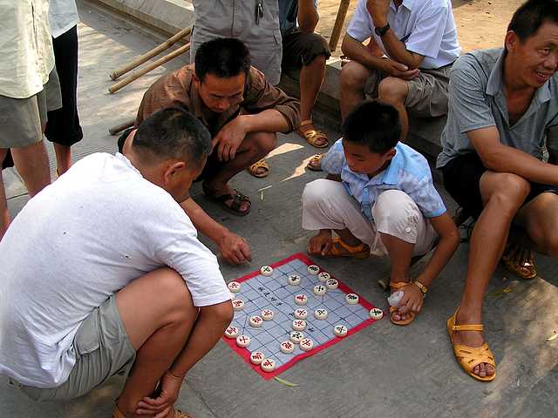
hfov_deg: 47.9
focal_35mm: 39
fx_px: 629
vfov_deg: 36.8
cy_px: 209
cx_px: 279
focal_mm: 6
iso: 50
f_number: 5
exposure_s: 1/160
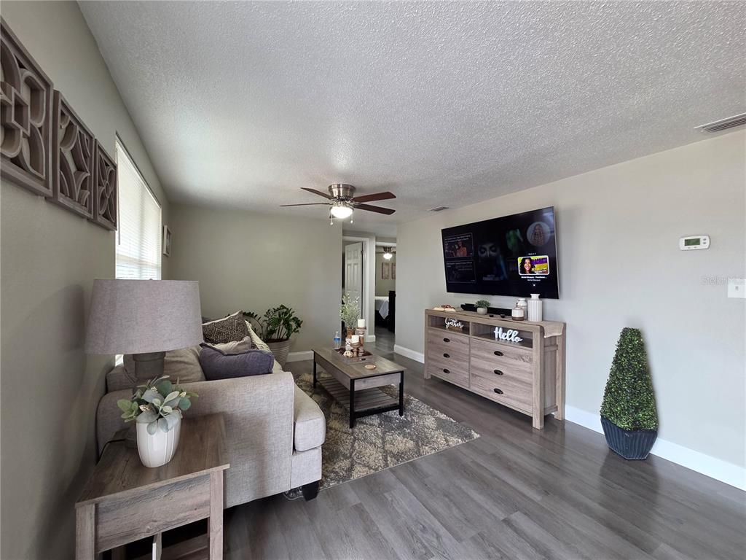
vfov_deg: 89.9
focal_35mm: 13
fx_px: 280
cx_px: 373
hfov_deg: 106.2
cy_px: 280
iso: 160
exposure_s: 1/60
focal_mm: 2.2
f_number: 2.2
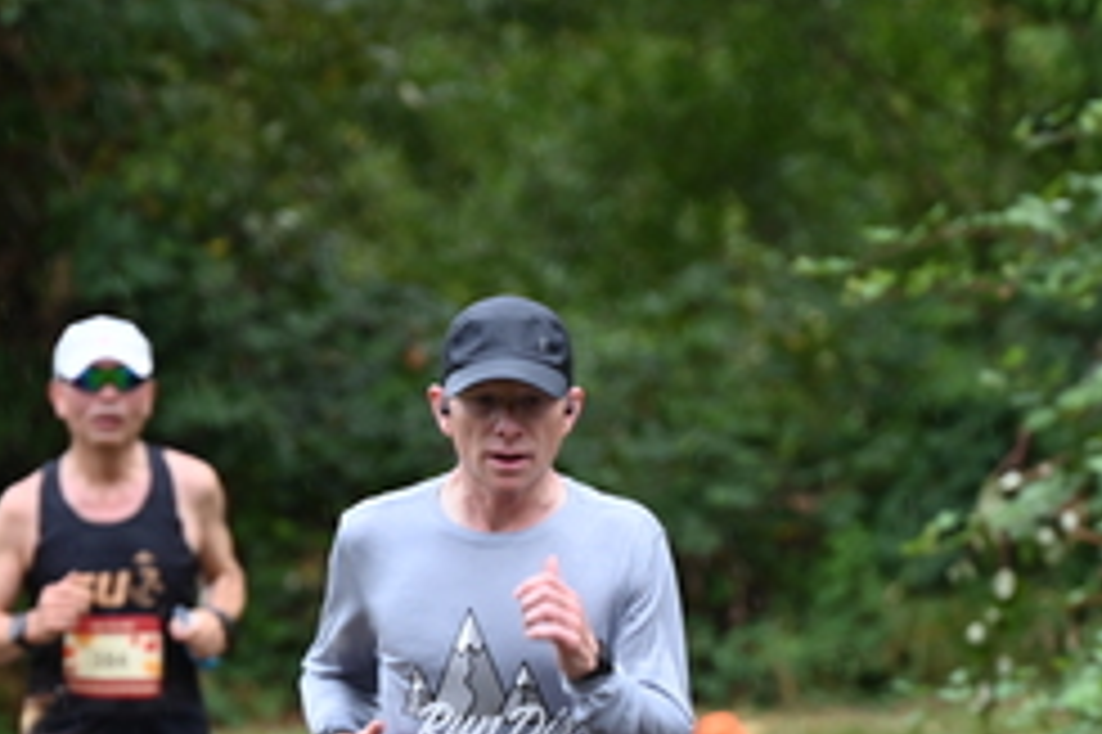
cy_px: 628
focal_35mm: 449
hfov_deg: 4.6
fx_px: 13735
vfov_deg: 3.1
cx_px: 481
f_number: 6.3
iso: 800
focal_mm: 200
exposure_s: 1/250
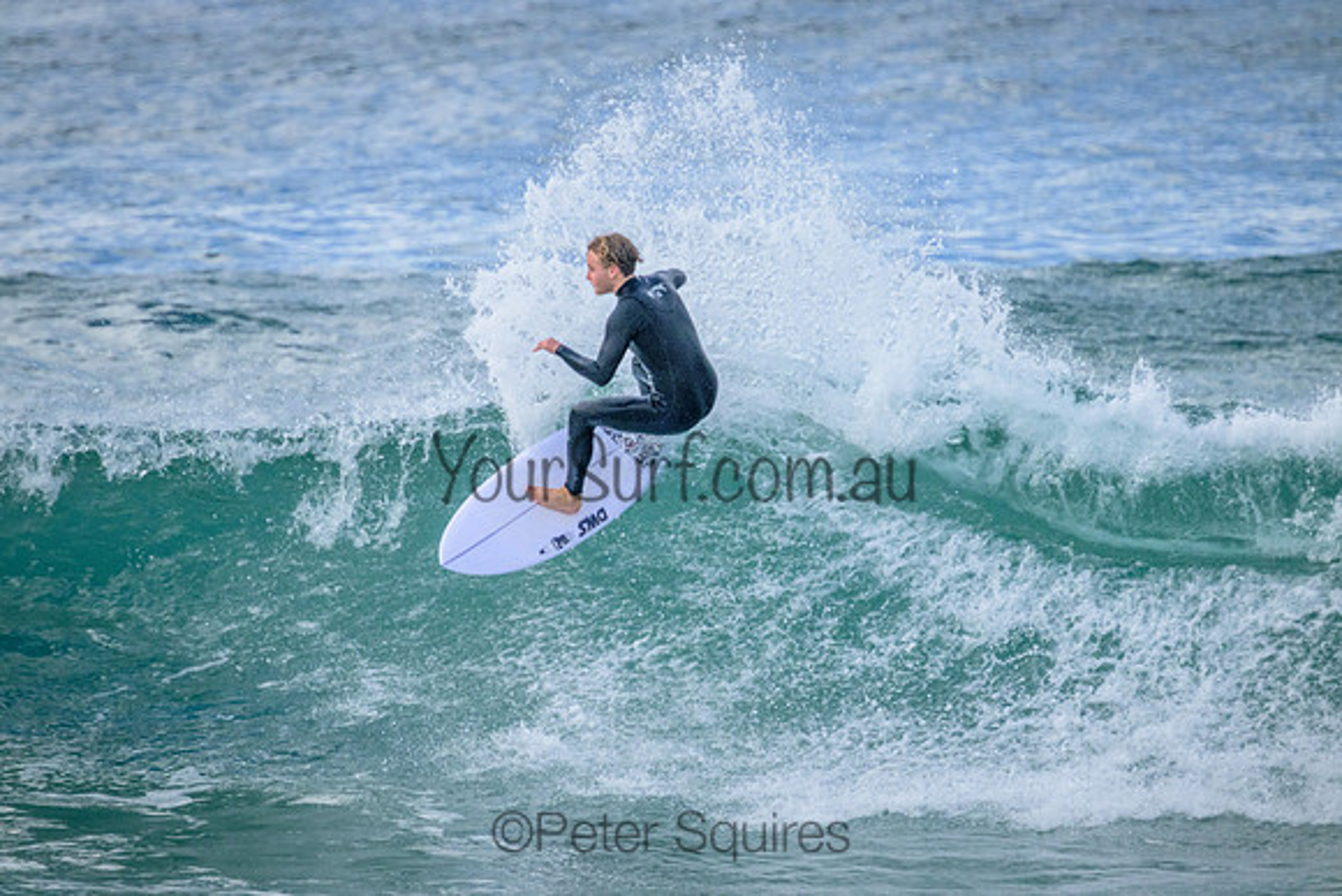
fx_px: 29828
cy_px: 448
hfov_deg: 2.6
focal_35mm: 800
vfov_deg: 1.7
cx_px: 671
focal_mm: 800
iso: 4000
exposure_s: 1/1250
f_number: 11
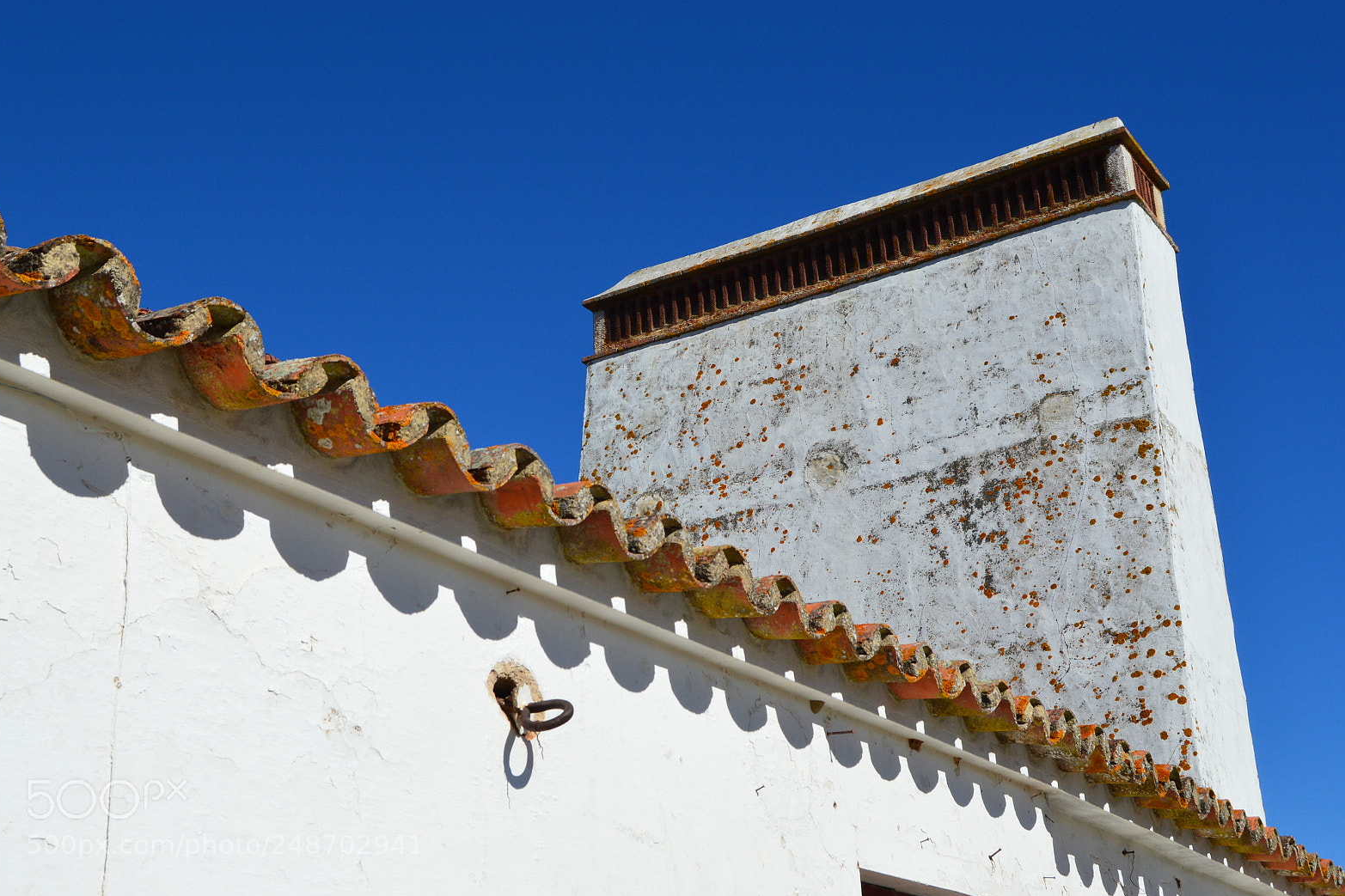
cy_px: 455
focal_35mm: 48
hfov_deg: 41.5
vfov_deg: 28.3
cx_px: 661
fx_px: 1775
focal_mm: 31
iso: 250
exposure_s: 1/500
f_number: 11
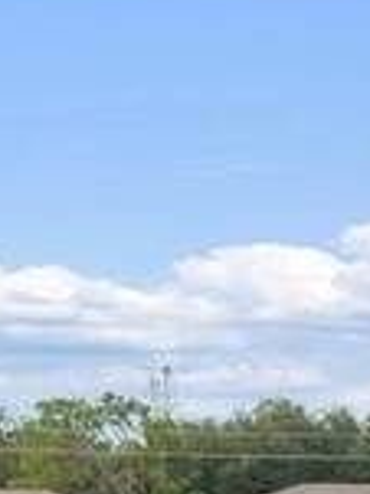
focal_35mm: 191
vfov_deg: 9.5
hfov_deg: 7.4
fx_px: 2726
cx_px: 802
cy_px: 1057
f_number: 1.8
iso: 200
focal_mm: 8.67
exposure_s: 1/25
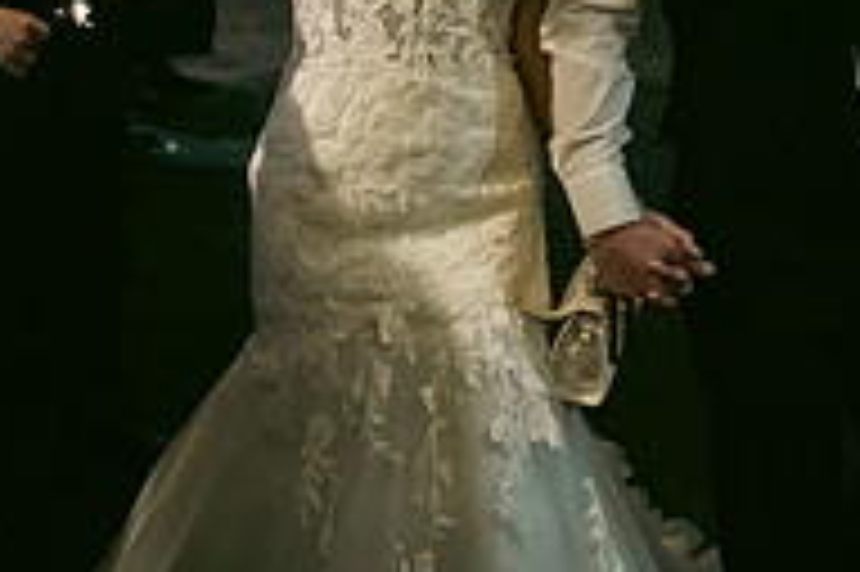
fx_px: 2029
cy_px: -56
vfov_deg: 15.6
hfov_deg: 23.9
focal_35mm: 85
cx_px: 527
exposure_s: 1/160
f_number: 3.5
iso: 2500
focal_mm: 28
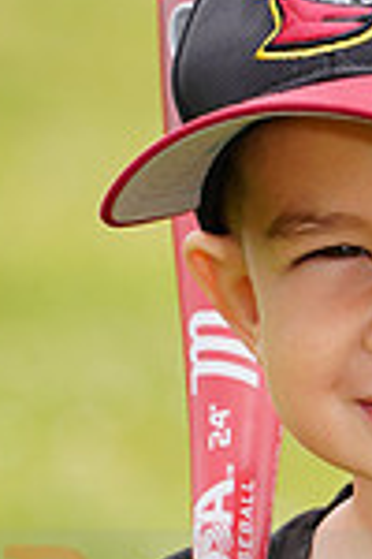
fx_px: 17467
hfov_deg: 1.2
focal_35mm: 1127
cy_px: 581
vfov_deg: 1.8
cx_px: 396
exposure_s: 1/250
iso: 100
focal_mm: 291
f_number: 8
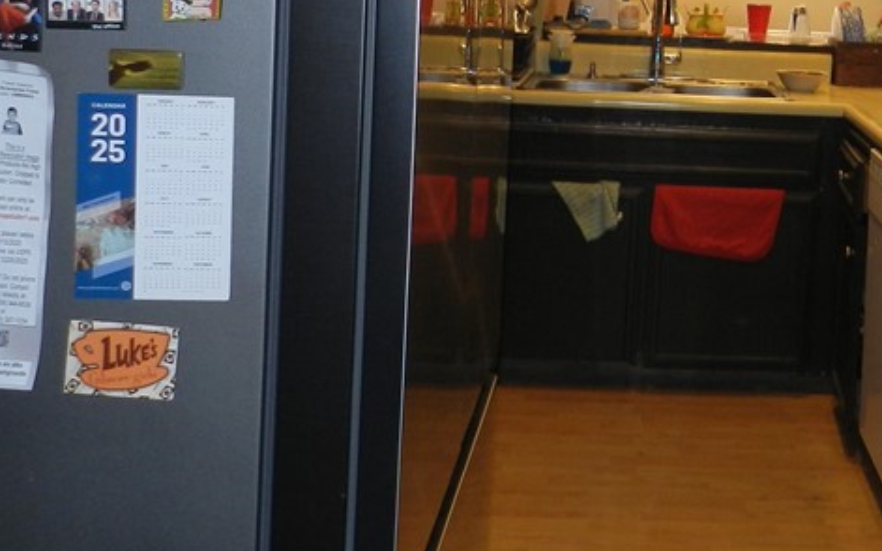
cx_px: 760
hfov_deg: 36.3
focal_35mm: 53
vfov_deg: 23.6
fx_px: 1274
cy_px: 34
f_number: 3.4
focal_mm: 4
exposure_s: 1/30
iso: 200
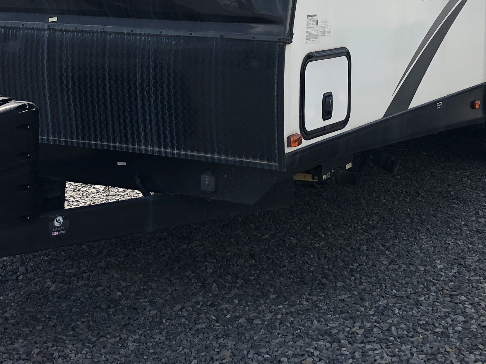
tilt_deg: -4.6
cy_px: 30
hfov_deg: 27.0
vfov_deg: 20.0
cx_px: 300
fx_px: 1011
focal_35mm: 72
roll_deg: -0.1
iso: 20
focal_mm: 3.99
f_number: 1.8
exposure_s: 1/2288
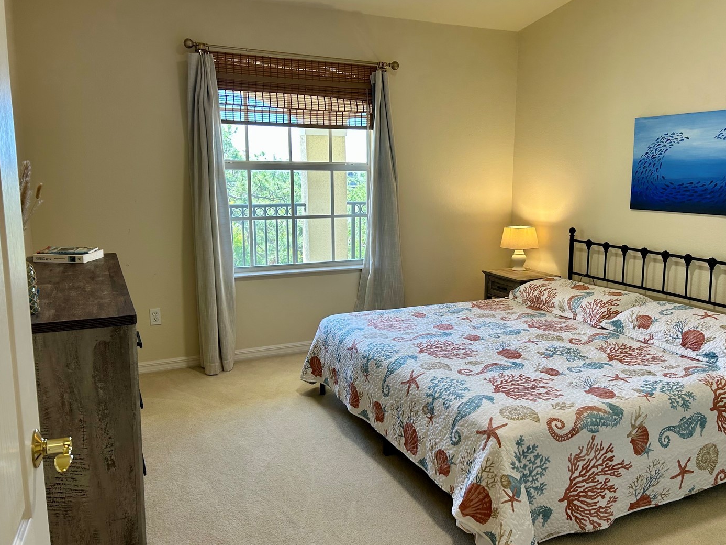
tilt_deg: -9.3
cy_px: 257
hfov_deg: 59.7
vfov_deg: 46.8
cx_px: 415
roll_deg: -0.3
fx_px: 629
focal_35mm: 30
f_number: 1.5
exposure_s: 1/120
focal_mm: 5.7
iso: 64
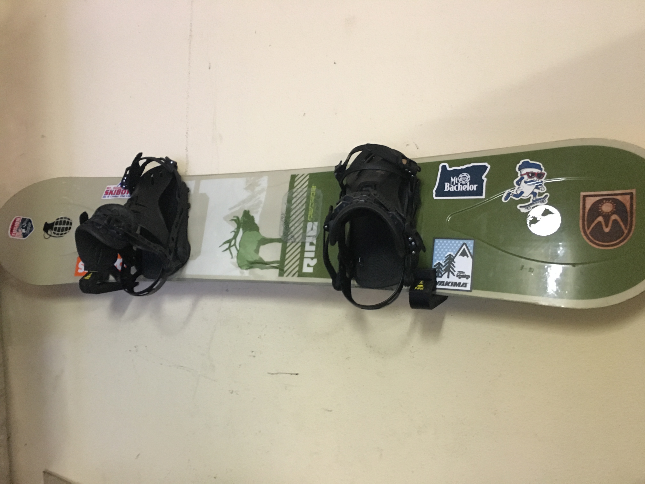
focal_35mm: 29
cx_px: 322
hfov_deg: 61.7
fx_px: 540
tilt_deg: -2.1
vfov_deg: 48.2
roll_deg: +1.0
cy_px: 242
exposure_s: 1/15
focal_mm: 4.15
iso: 400
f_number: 2.2
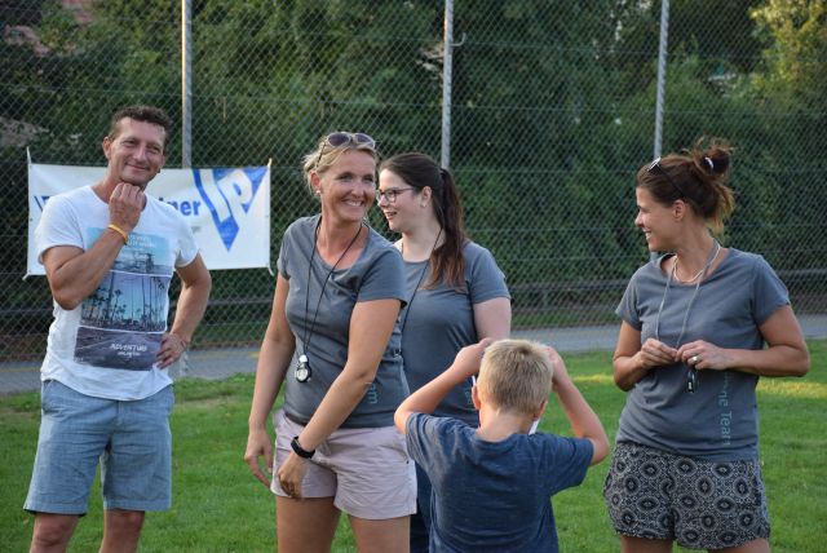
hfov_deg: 22.6
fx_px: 2069
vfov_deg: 15.2
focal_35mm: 90
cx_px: 414
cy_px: 276
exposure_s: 1/500
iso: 800
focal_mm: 60
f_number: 5
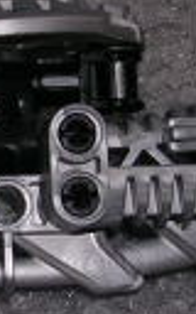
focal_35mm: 201
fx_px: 1718
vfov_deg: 10.4
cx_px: -74
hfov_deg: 6.5
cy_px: 189
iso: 50
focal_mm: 5.8
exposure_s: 1/60.1
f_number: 2.8
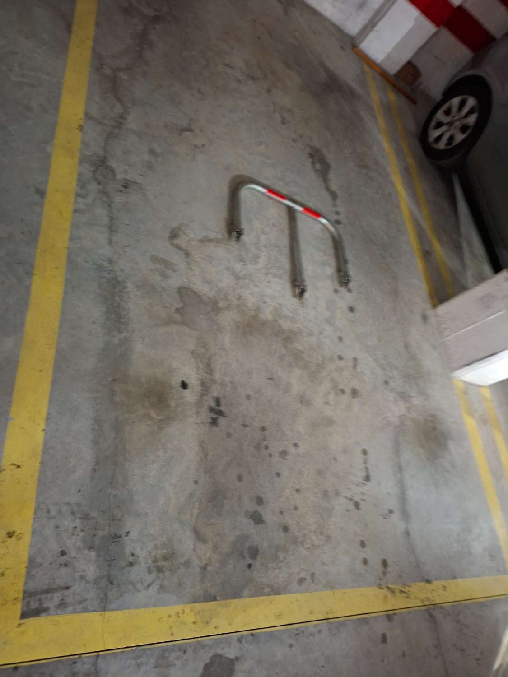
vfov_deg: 73.9
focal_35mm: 23
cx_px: 254
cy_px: 338
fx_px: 450
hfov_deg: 58.9
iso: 800
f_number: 1.8
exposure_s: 1/20
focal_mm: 5.54
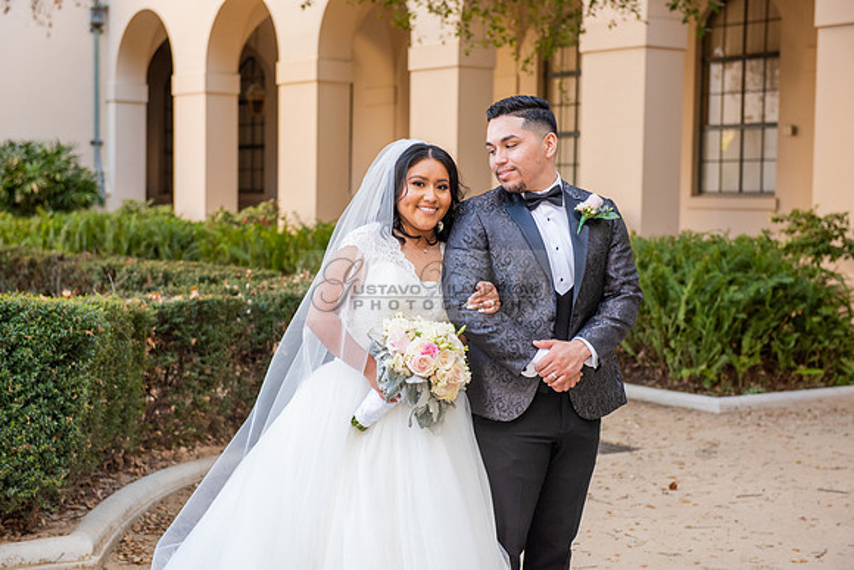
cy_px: 285
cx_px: 427
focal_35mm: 66
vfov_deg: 20.6
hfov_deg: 30.5
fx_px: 1566
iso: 640
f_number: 4.5
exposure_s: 1/200
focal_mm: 66
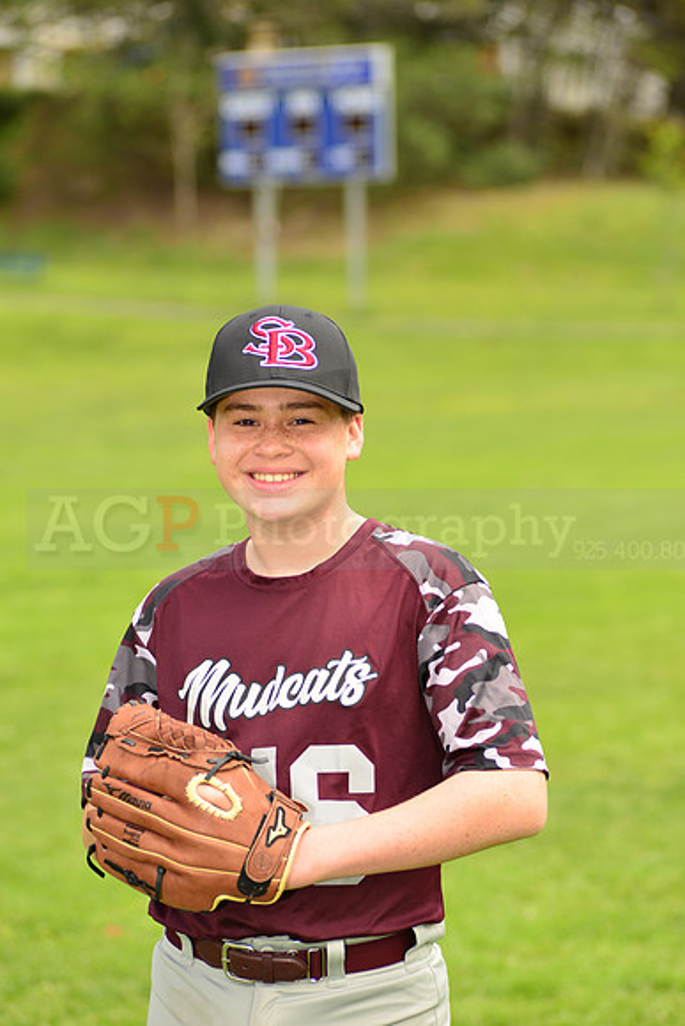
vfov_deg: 16.4
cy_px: 513
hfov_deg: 11.0
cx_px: 342
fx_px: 3565
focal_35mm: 125
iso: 100
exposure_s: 1/250
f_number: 5
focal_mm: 125
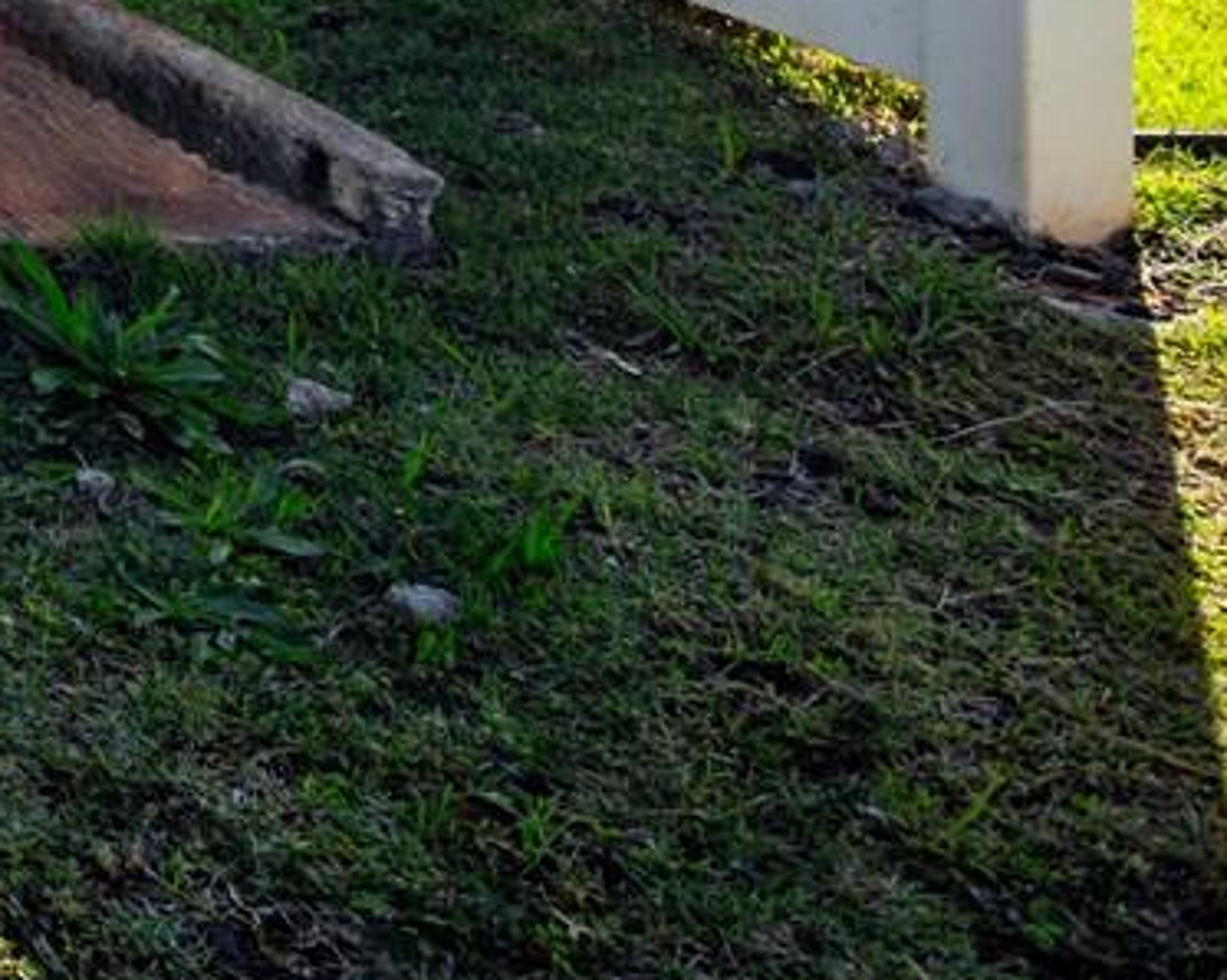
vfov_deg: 18.4
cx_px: -1347
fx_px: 2432
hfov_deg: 17.6
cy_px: -733
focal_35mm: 67
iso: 125
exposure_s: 1/6400
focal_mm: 8
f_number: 4
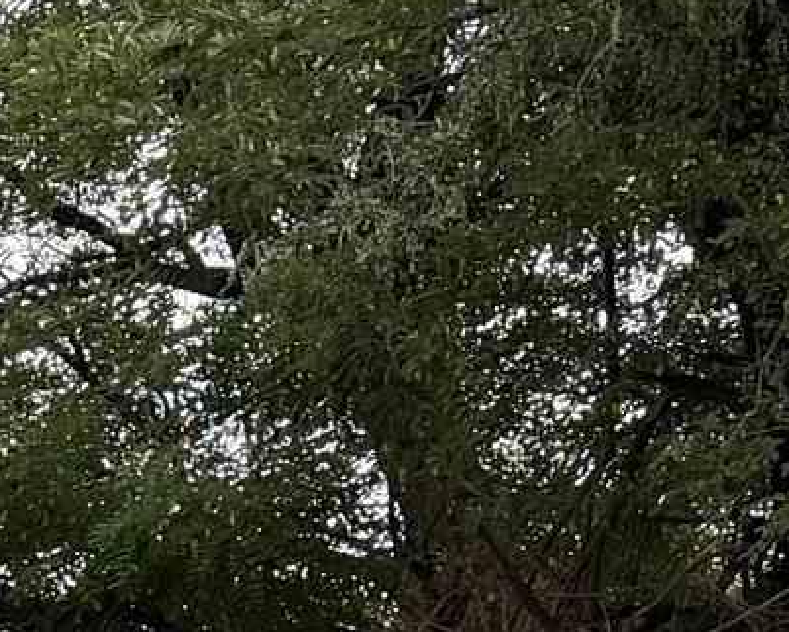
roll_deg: -0.8
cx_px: -1011
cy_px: 1798
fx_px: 4182
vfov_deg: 7.7
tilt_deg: +0.6
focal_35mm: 179
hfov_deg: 9.7
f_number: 1.78
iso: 100
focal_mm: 6.76
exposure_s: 1/1314
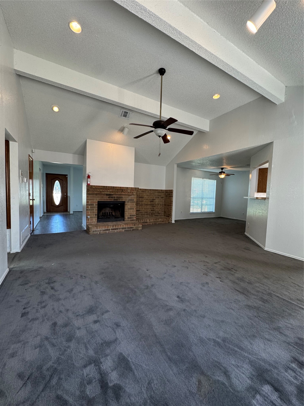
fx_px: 164
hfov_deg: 85.7
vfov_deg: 102.1
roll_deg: -1.7
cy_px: 203
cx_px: 152
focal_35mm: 14
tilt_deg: -3.2
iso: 160
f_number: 2.2
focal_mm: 2.22
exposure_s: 1/60
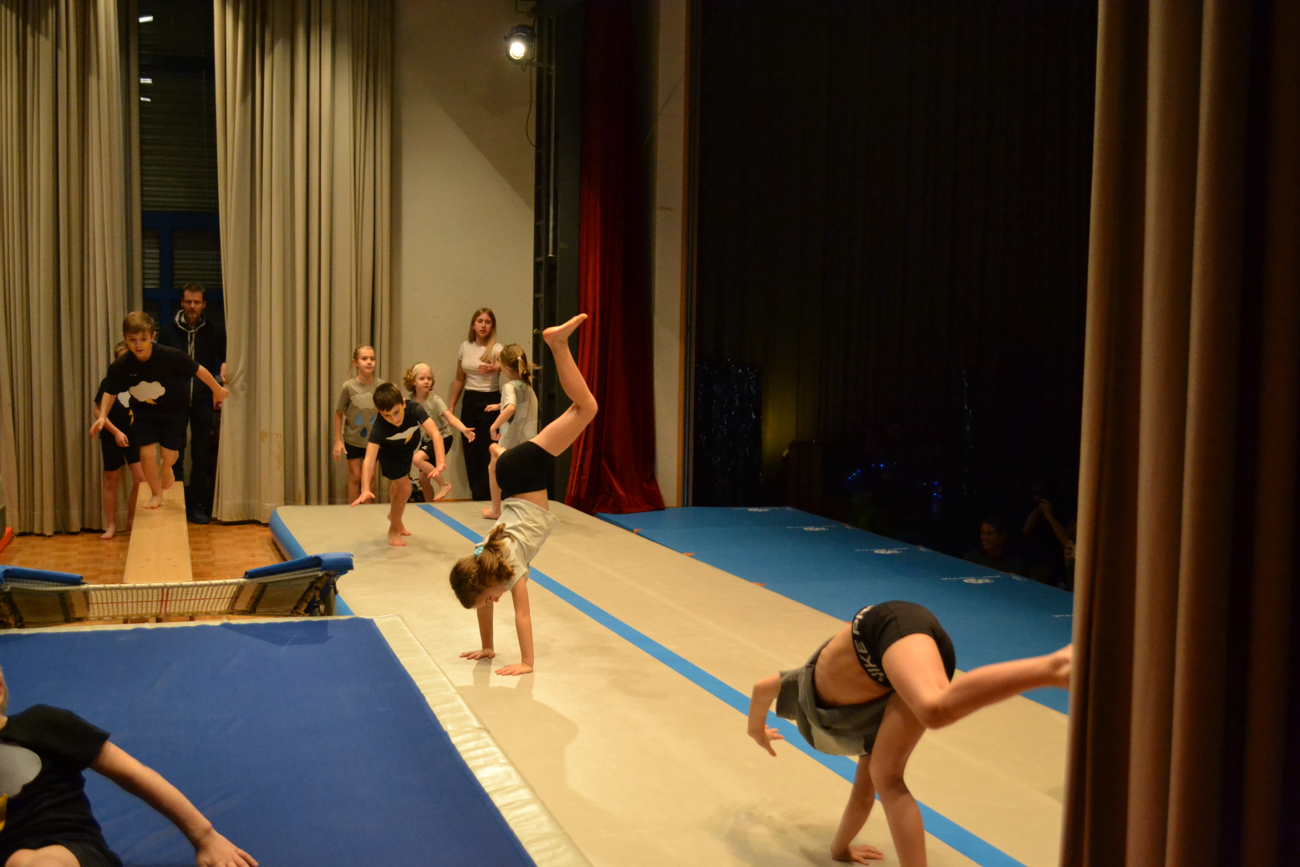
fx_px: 1408
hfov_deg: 49.6
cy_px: 434
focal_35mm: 39
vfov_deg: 34.2
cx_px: 650
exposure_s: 1/500
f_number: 4.2
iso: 2800
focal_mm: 26
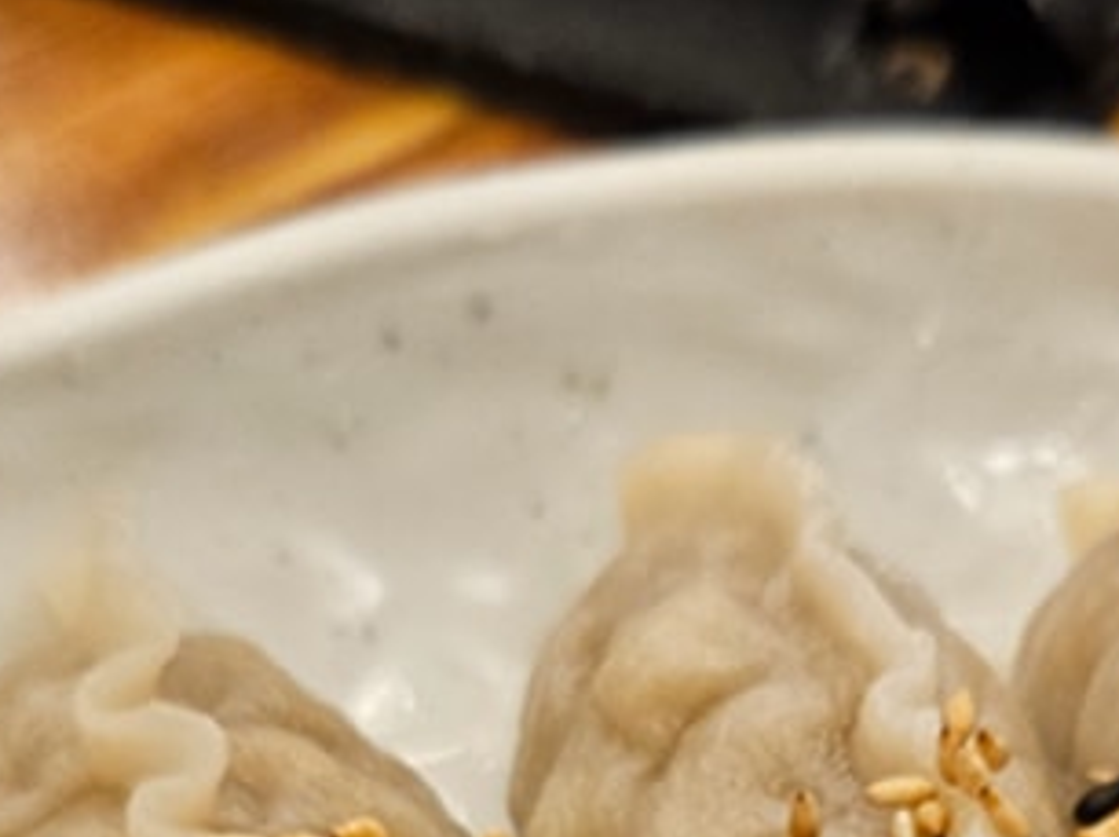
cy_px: 1250
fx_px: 2487
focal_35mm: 77
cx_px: 764
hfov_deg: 25.2
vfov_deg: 17.3
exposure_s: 1/120
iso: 320
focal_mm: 5.4
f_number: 1.8
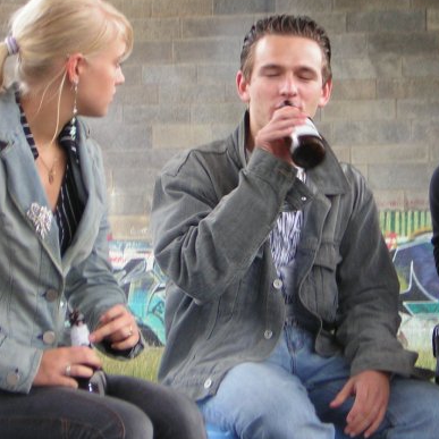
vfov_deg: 11.8
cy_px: 195
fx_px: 2124
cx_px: 284
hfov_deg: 11.8
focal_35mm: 148
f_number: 4.7
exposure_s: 1/30
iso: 70
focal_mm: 14.1
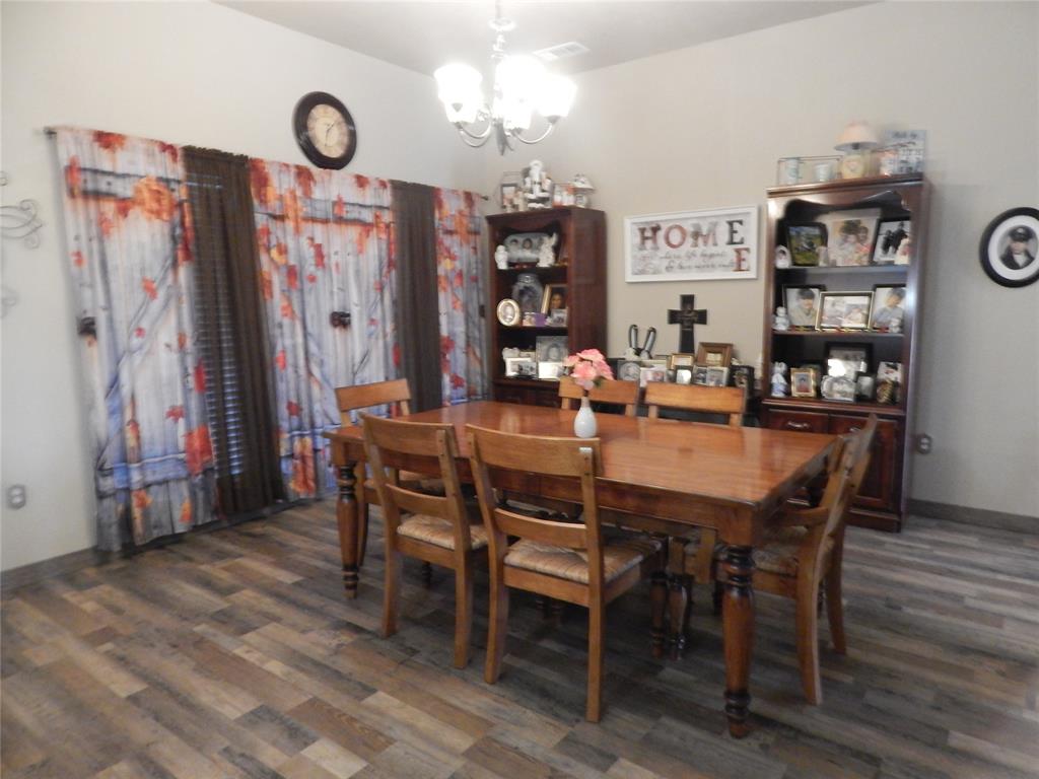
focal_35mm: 23
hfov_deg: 73.9
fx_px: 690
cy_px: 390
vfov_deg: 58.9
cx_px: 520
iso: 640
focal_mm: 4
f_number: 3
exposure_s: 1/15
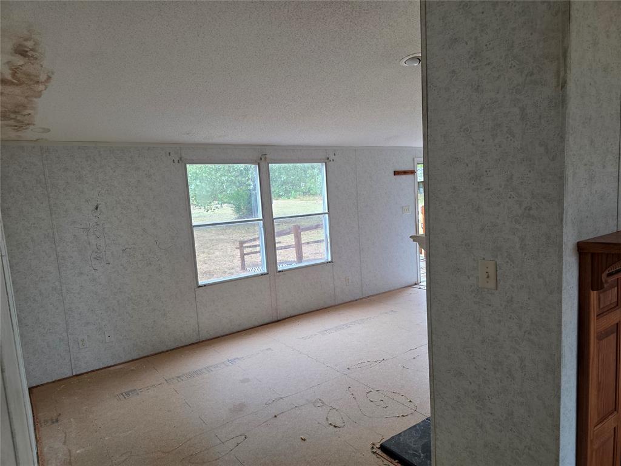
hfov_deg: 73.9
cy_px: 233
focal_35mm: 23
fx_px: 413
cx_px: 310
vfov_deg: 58.9
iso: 160
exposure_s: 1/120
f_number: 1.7
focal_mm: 6.3
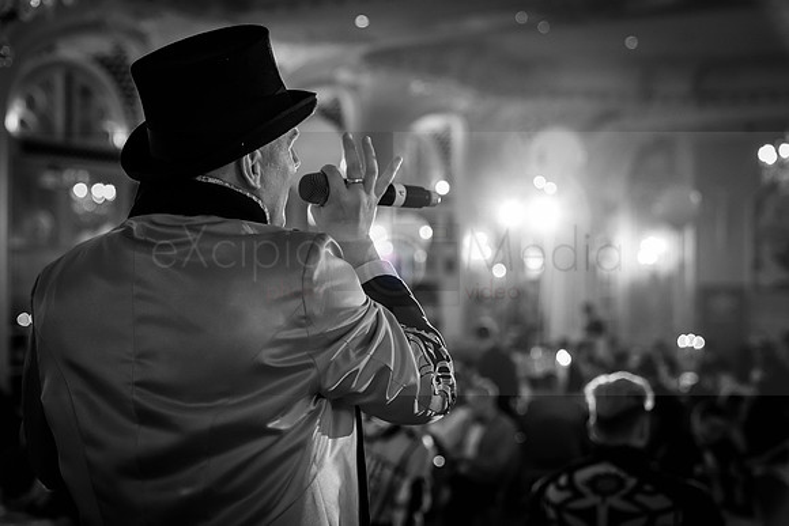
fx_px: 1228
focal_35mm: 56
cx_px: 394
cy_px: 263
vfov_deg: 24.2
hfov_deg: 35.6
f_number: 2.8
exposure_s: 1/125
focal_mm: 56
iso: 2500
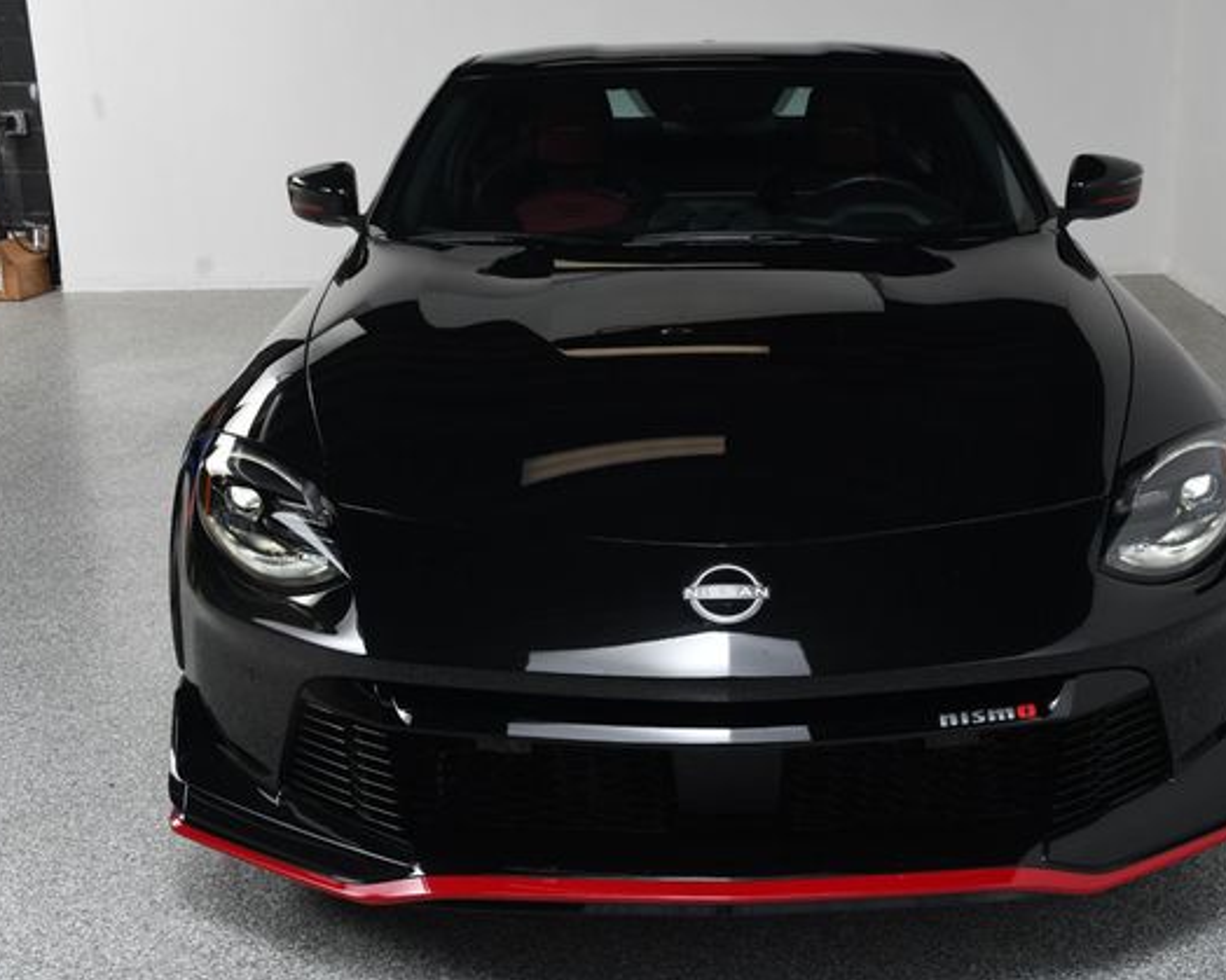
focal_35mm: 55
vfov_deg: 27.6
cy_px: 489
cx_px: 716
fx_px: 1995
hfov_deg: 34.1
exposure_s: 1/160
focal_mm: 32
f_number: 10
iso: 100
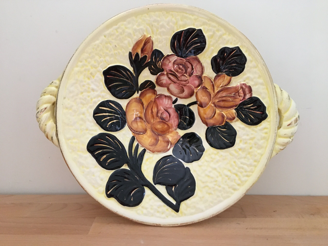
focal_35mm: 29
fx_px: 275
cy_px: 123
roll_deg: +0.7
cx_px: 164
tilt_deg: -10.3
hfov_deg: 61.7
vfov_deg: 48.2
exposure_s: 1/17
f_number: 2.2
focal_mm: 4.15
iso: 250
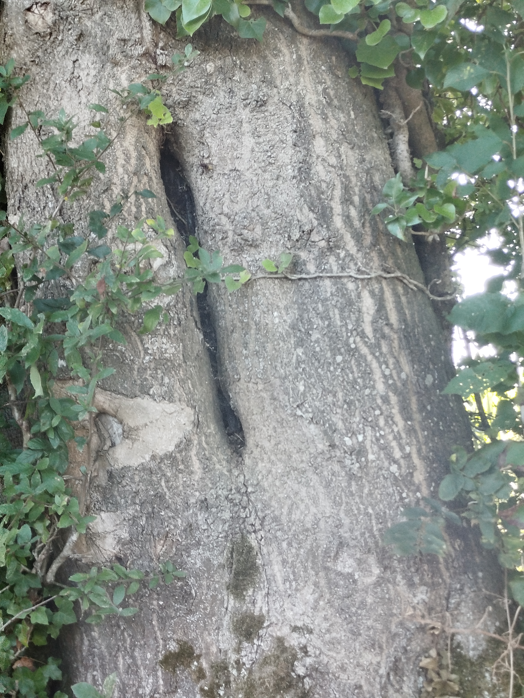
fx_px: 484
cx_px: 262
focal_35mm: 24
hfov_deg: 56.8
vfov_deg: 71.6
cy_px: 349
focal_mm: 5.31
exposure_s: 1/50
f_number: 1.7
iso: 160
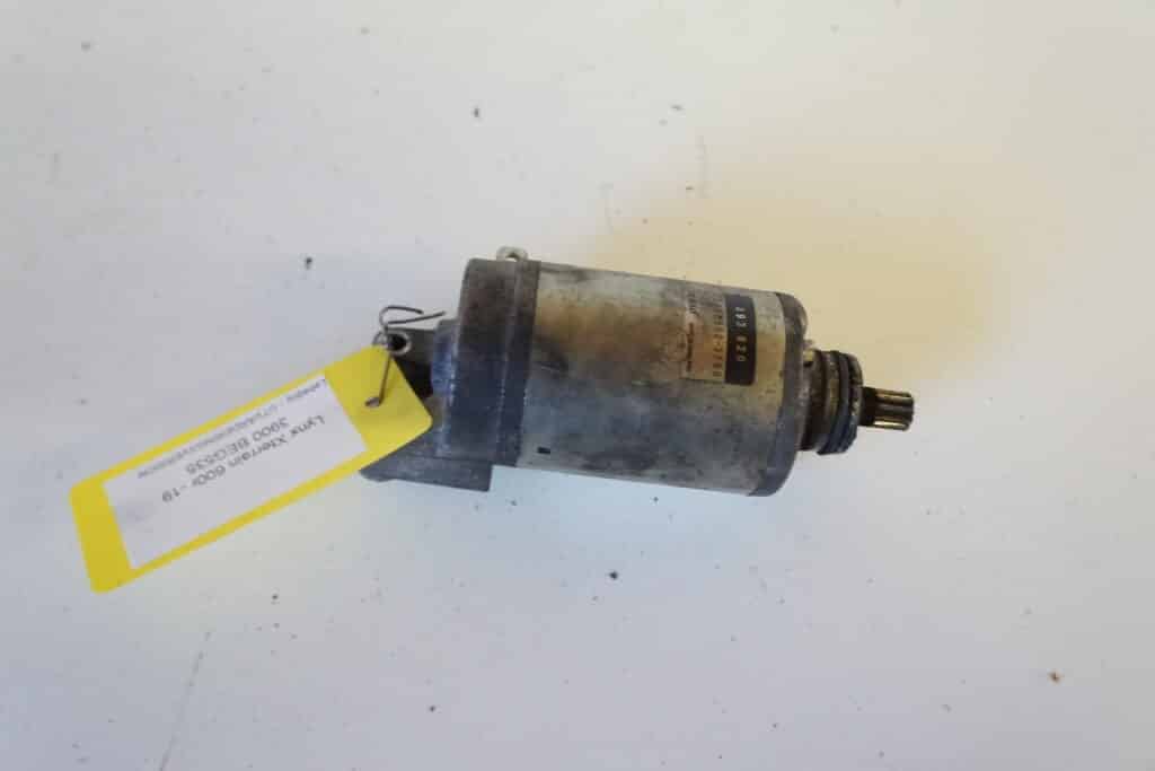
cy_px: 386
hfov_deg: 57.2
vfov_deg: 40.0
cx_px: 578
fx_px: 1059
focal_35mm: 33
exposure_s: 1/60
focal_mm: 22
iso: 2500
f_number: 5
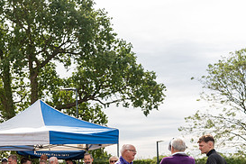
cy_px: 167
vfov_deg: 19.4
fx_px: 465
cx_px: -2
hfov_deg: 27.9
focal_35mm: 68
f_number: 4
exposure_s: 1/640
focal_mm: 32
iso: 125
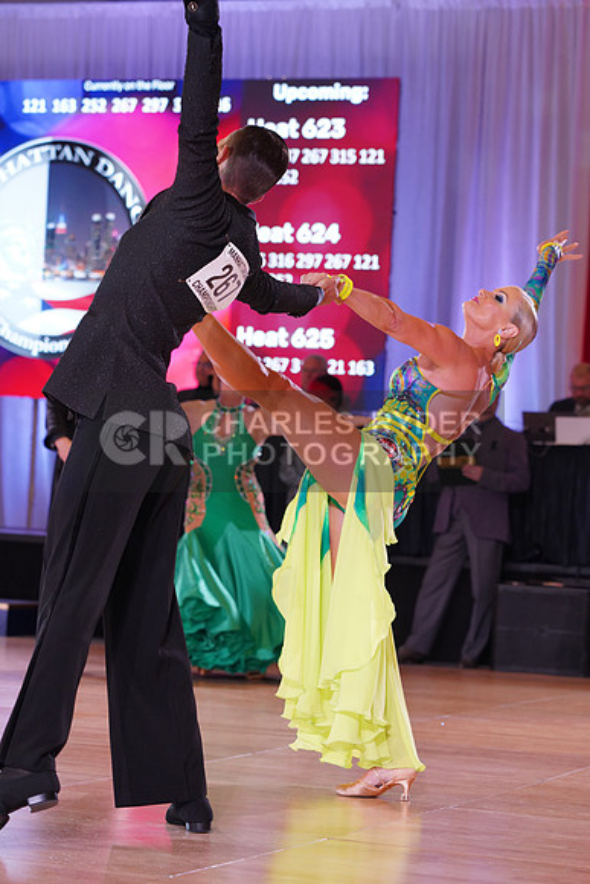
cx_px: 295
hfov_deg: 13.0
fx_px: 2580
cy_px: 442
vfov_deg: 19.5
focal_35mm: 105
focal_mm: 105
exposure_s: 1/125
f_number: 5
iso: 1250
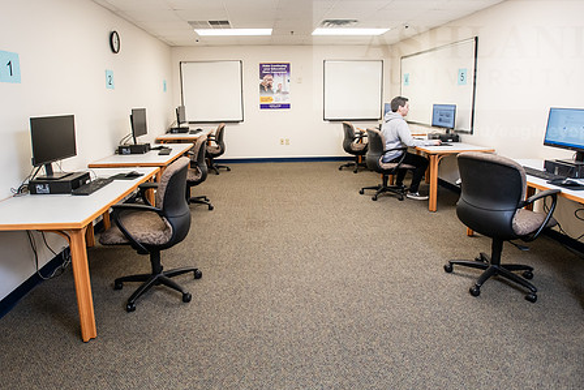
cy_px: 158
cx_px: 274
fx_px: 357
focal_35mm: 22
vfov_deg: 56.9
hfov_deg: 78.5
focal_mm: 17
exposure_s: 1/160
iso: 800
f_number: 4
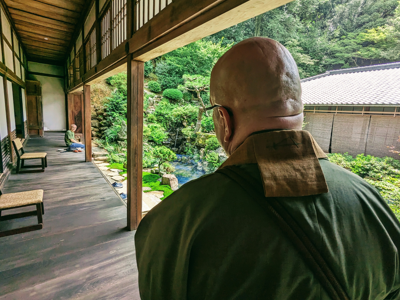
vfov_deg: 74.7
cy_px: 153
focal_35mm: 17
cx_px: 205
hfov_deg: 91.0
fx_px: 196
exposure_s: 1/392
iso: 40
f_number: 2.2
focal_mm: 2.35
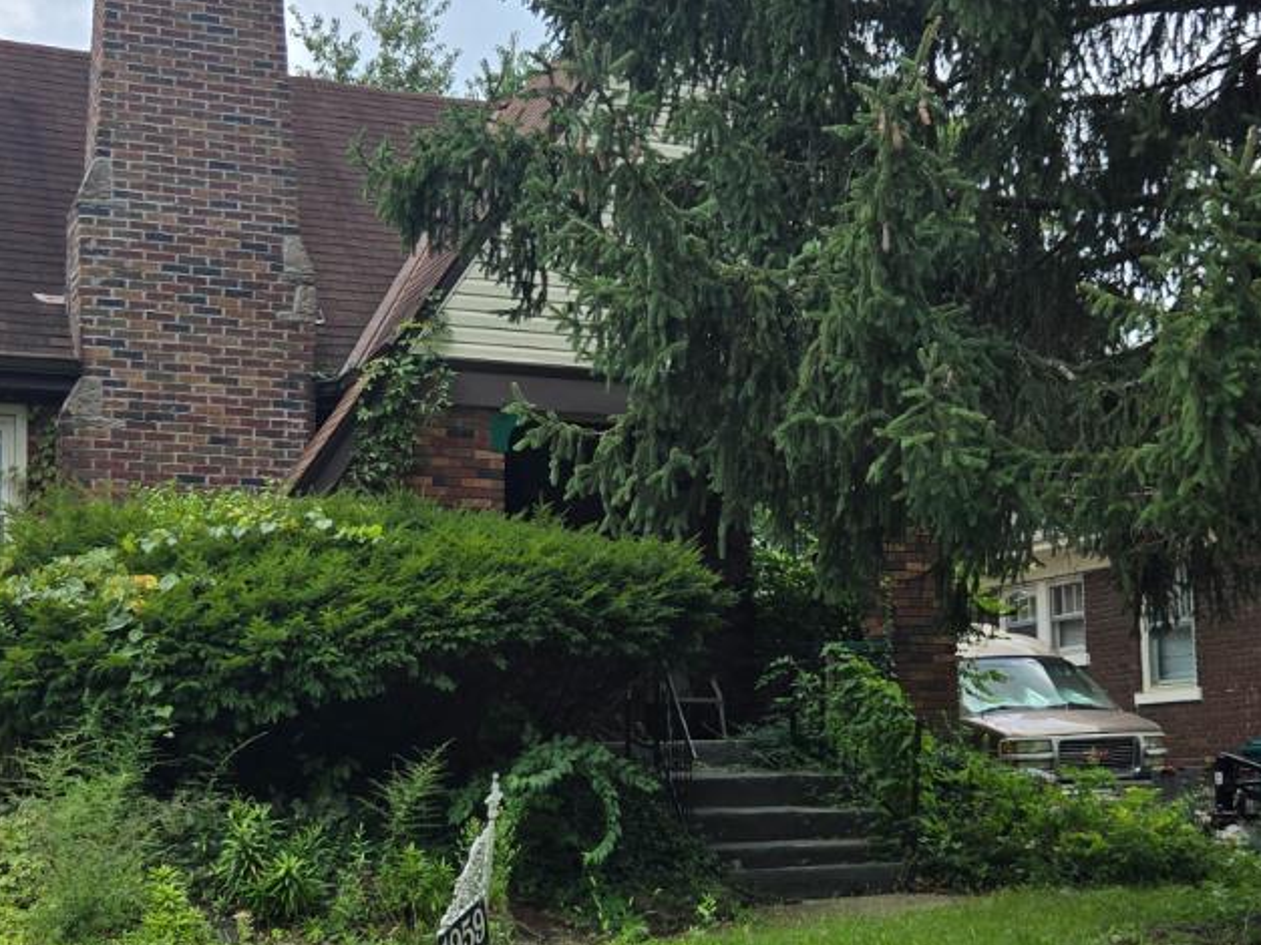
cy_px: 580
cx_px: 557
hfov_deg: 34.9
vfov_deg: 26.5
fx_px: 2003
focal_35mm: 55
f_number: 1.8
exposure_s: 1/1465
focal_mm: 5.4
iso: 25
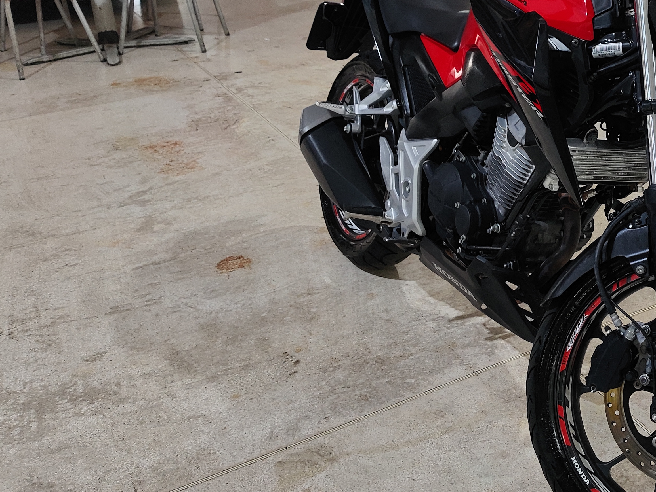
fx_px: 910
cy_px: 145
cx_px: 593
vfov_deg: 30.0
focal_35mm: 48
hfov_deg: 37.0
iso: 151
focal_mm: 4.68
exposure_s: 1/30
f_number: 1.8
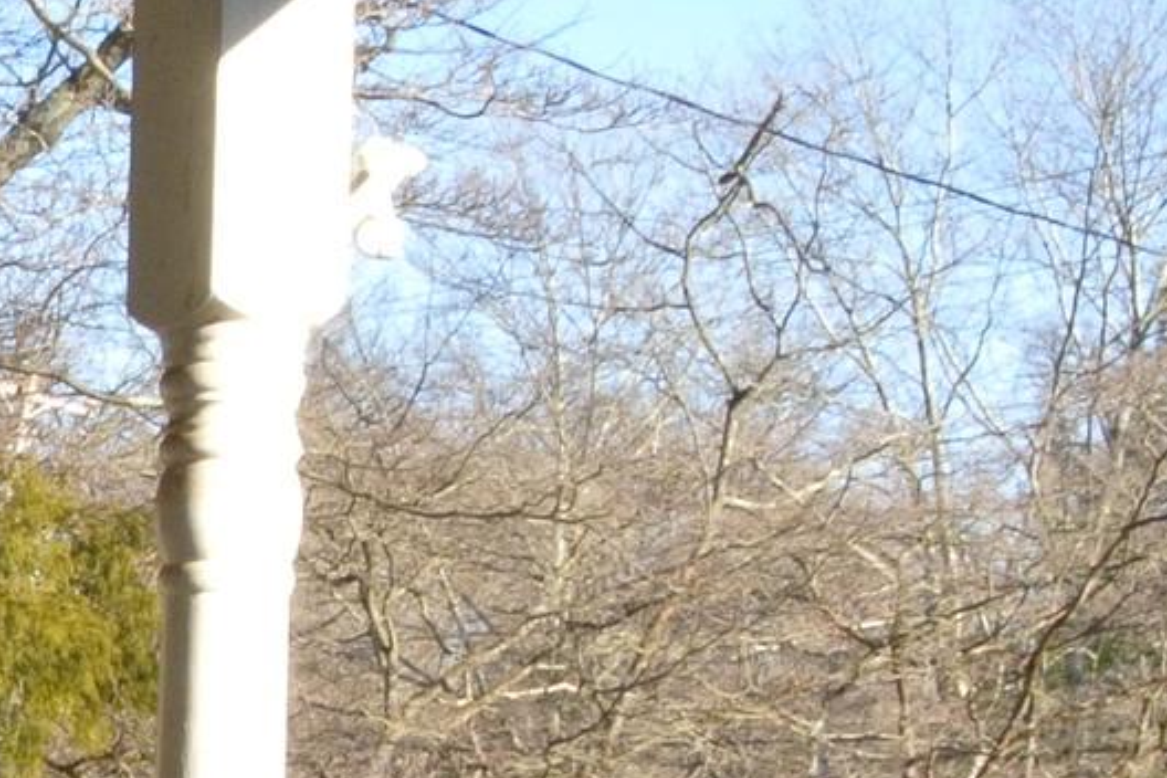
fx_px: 3403
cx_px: -621
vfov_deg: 12.0
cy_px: 1406
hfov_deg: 17.4
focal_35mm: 105
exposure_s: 1/60
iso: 400
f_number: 16
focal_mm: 10
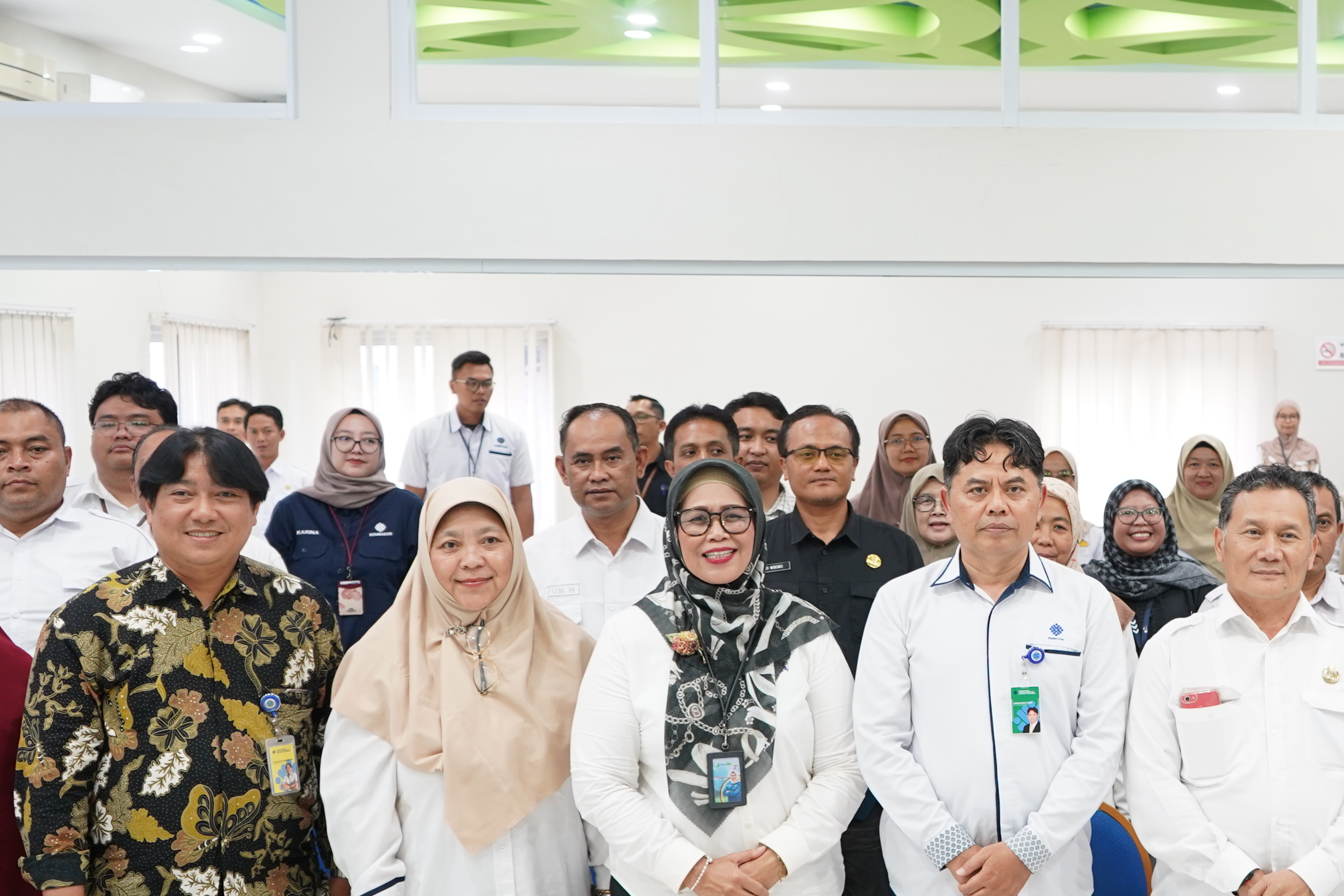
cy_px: 558
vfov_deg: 23.3
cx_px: 1119
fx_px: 2165
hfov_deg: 33.3
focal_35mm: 58
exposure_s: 1/30
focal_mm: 28
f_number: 3.5
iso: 640
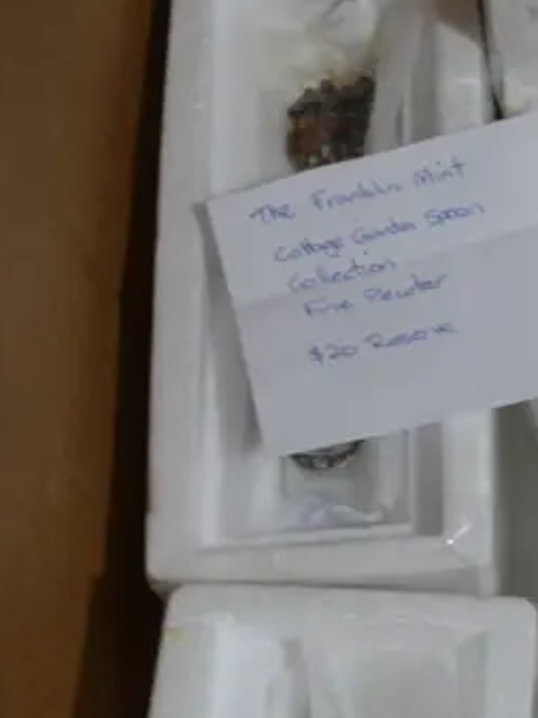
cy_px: 654
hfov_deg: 15.4
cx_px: 721
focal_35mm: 91
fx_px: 1888
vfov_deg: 21.1
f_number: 3.6
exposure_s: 1/60
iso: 250
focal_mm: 15
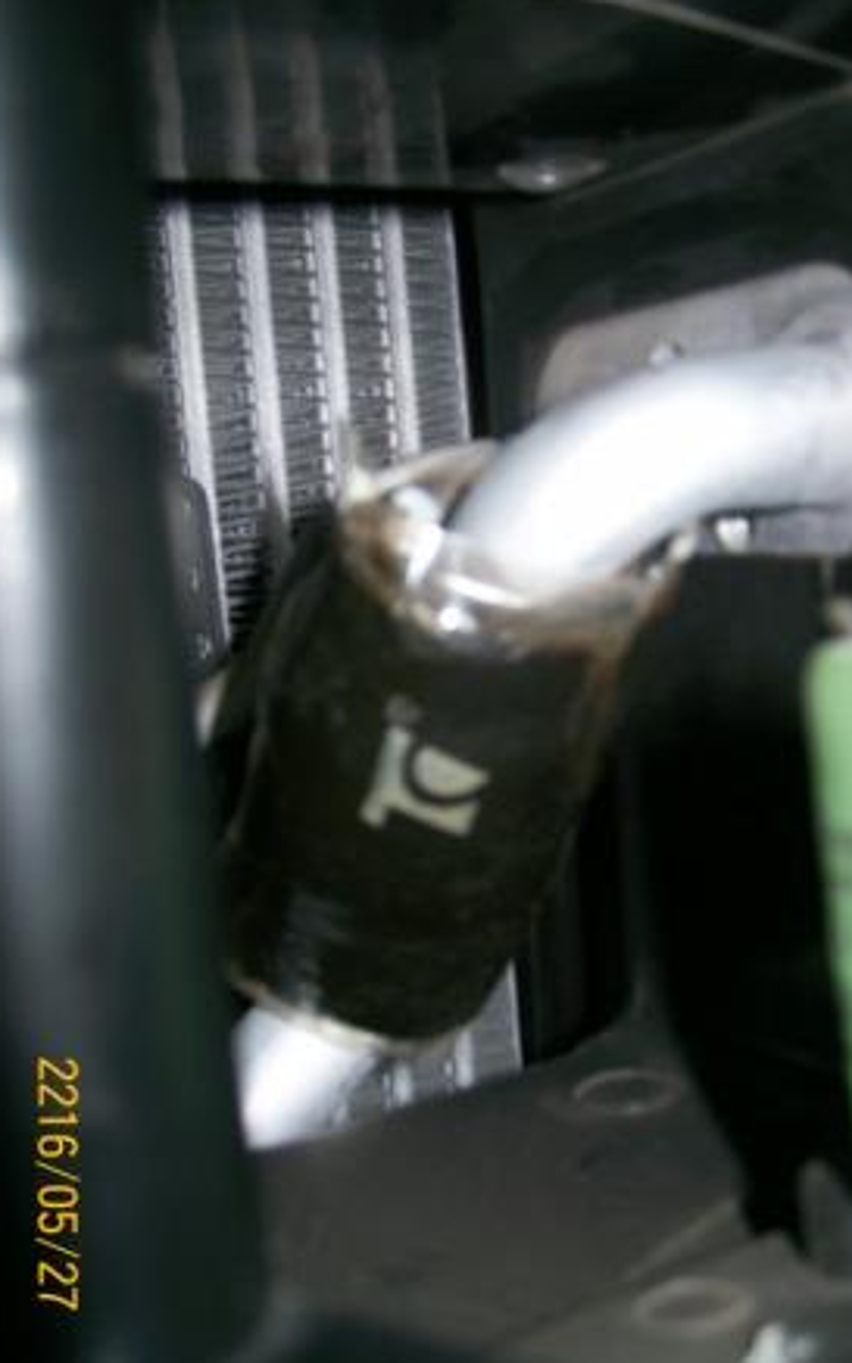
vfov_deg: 51.5
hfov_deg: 33.6
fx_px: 1412
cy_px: 683
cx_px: 456
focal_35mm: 38
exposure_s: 1/45.3
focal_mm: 5.8
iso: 80
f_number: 2.8
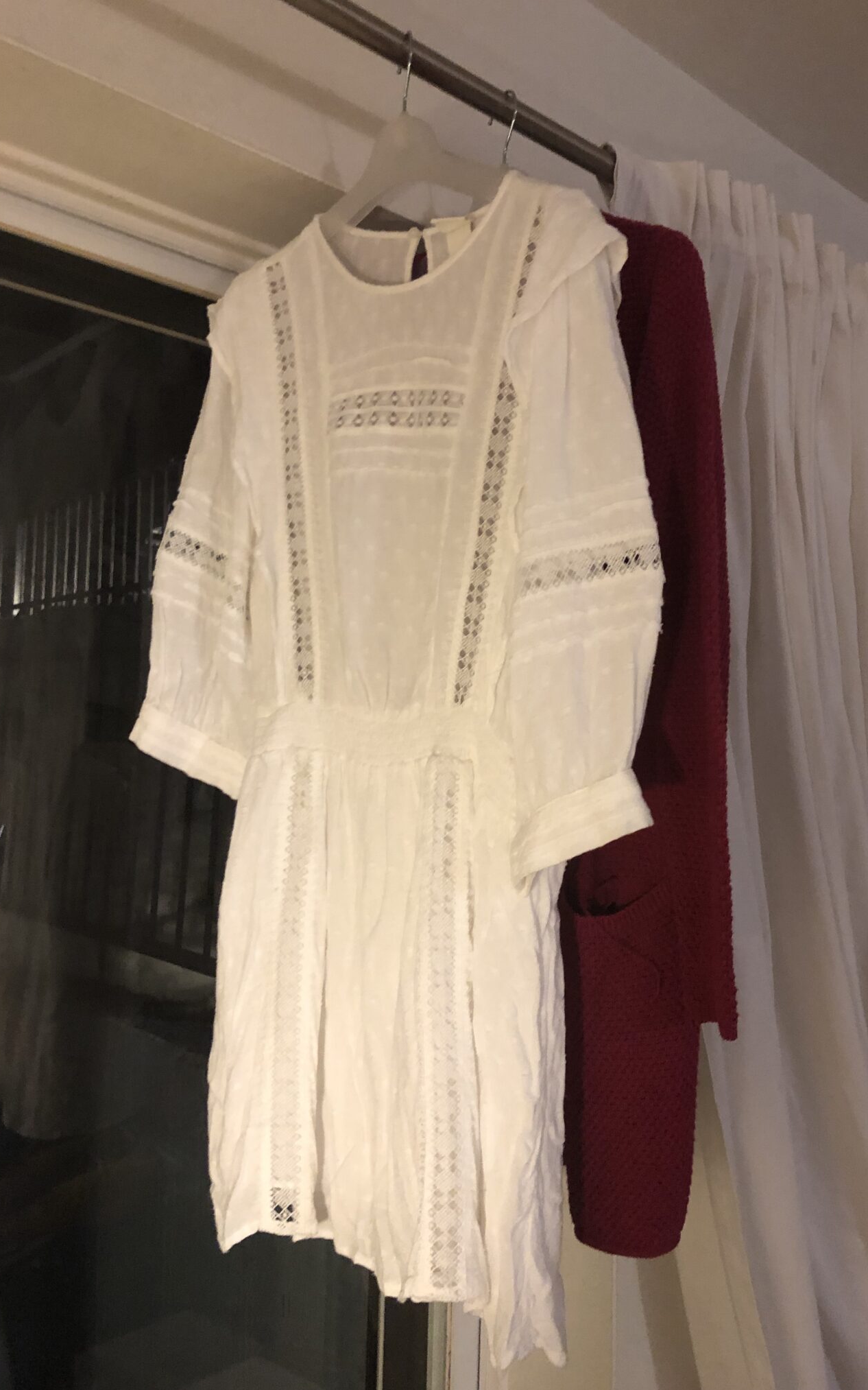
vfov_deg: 62.9
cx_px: 517
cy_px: 692
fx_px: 1136
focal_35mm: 30
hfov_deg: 41.7
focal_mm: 3.99
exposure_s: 1/9
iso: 100
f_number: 1.8
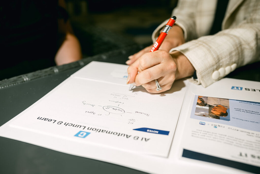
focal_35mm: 35
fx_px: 253
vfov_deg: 37.9
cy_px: 87
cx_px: 130
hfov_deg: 54.4
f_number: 3.2
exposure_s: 1/100
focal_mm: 35
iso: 64
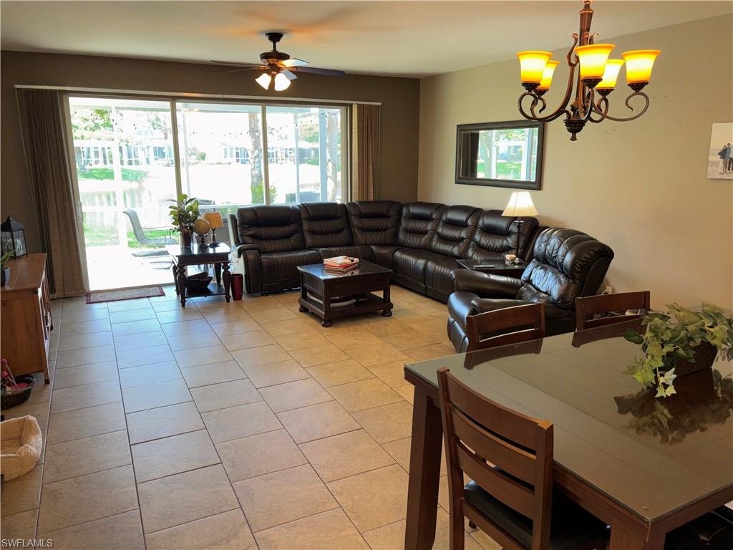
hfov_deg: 67.3
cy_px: 275
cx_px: 366
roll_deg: -0.4
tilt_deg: -12.2
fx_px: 551
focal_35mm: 26
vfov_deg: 53.1
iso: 40
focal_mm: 5.96
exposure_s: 1/20
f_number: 1.6
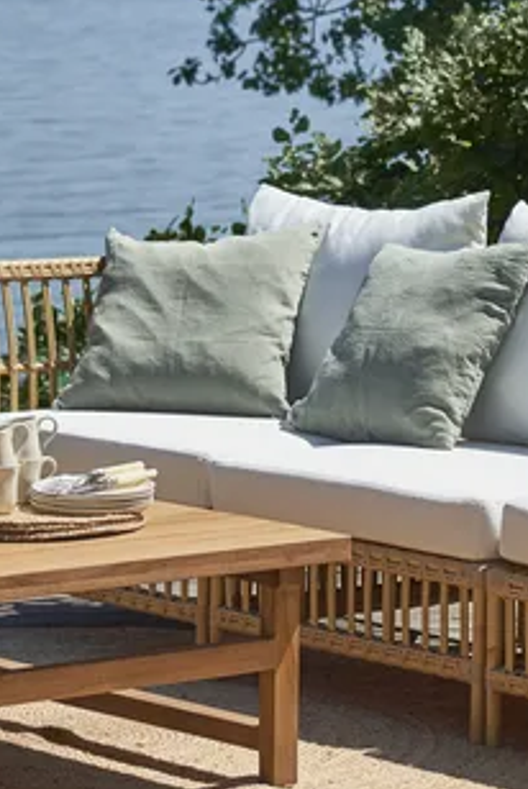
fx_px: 4478
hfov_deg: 6.7
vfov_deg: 10.0
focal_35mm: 204
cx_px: 351
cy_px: 32
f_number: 5.6
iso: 100
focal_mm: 70
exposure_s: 1/1000
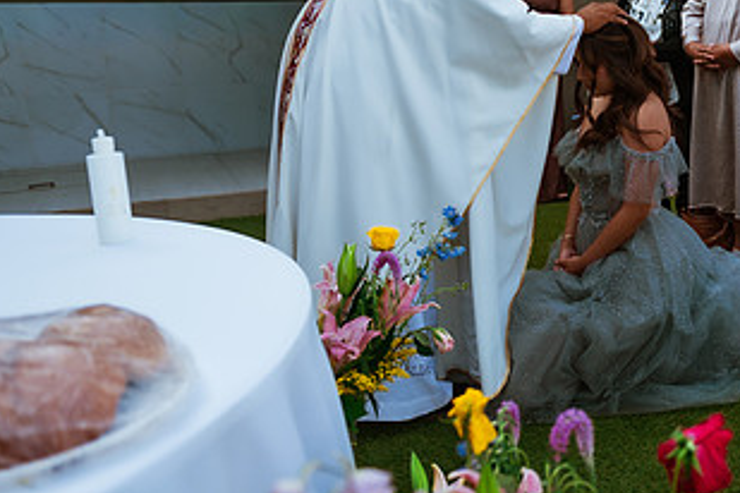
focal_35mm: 45
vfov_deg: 29.7
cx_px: 647
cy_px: 166
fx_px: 925
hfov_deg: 40.7
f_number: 2.8
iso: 100
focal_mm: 24
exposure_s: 1/800
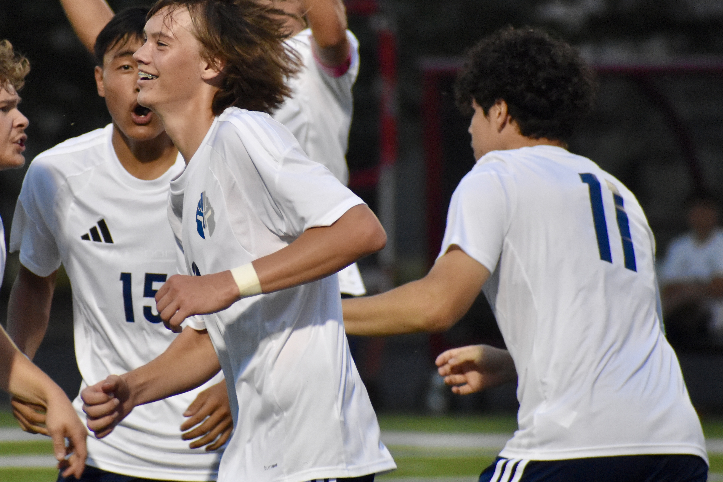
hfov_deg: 3.3
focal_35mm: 631
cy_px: 166
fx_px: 12672
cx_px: 224
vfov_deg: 2.2
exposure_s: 1/500
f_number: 6.3
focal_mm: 300
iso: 2800
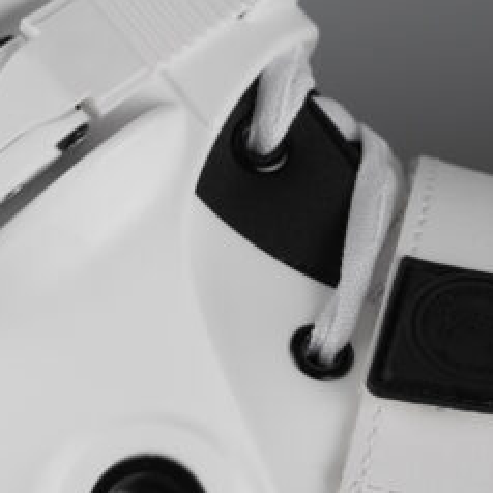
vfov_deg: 9.9
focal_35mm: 176
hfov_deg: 9.9
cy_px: 280
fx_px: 2836
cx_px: 66
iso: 160
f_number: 6.4
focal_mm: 54.5
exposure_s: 1/100
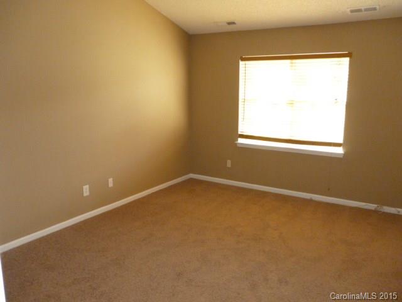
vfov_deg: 49.7
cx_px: 201
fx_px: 325
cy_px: 151
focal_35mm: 28
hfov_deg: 63.4
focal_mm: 5
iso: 500
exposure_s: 1/60
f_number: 3.1
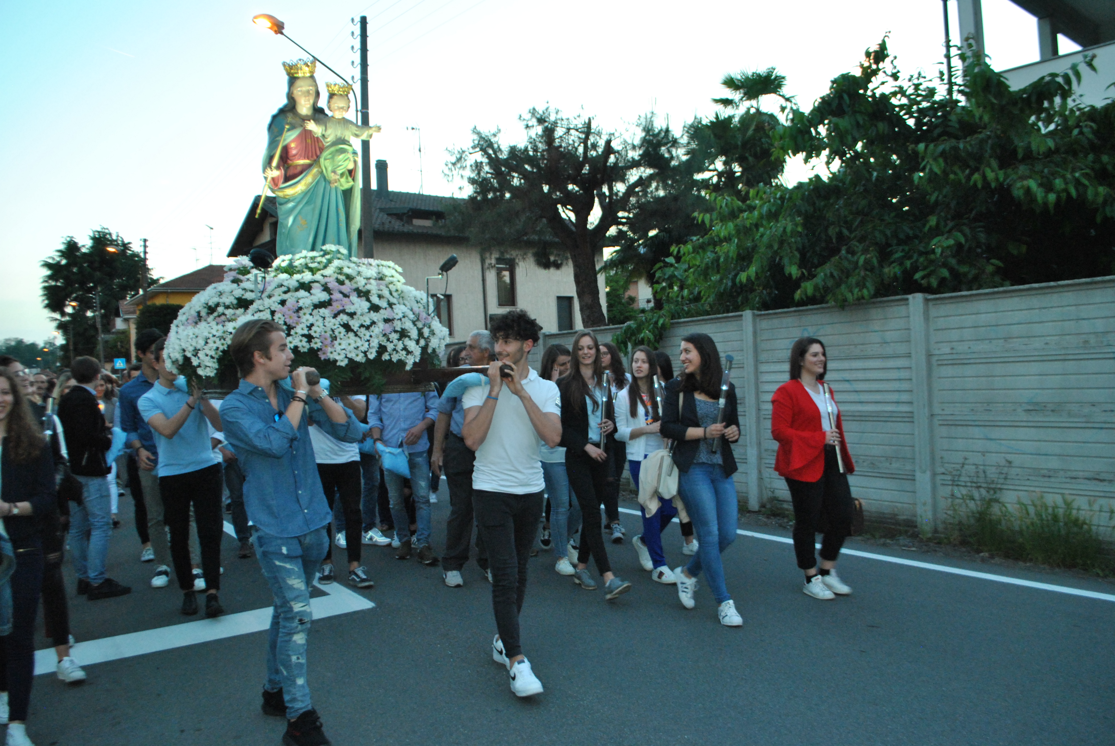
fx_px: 837
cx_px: 558
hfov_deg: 67.3
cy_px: 373
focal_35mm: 27
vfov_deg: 48.0
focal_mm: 18
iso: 720
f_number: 4.5
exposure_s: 1/60
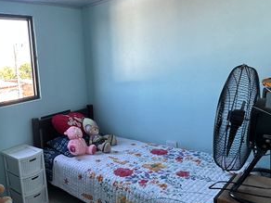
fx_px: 251
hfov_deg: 52.3
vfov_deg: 44.1
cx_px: 46
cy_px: 90
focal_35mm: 32
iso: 100
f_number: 2.2
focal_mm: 2.22
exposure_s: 1/99
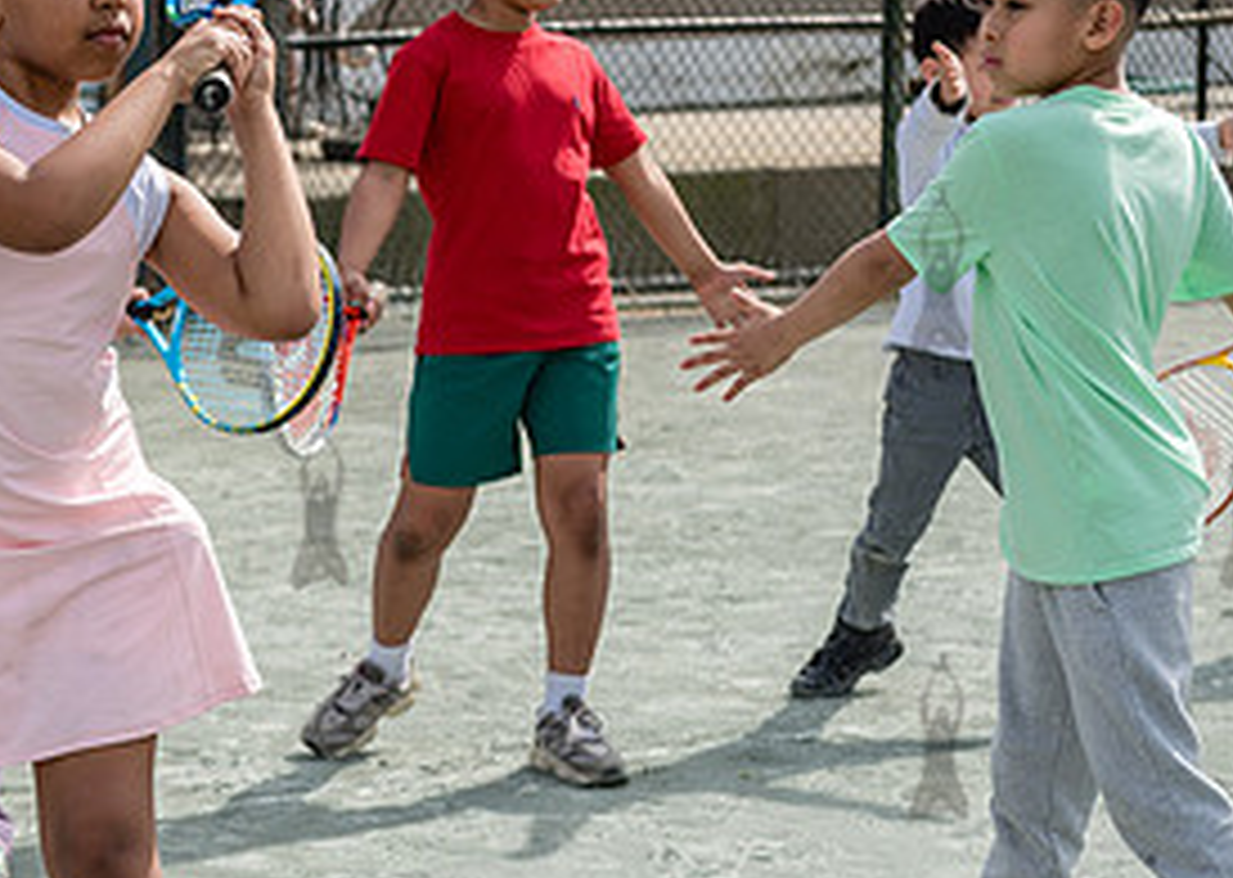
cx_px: 45
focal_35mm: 144
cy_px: 376
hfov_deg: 13.8
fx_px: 5036
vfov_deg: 10.0
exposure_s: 1/640
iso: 100
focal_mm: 56
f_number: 4
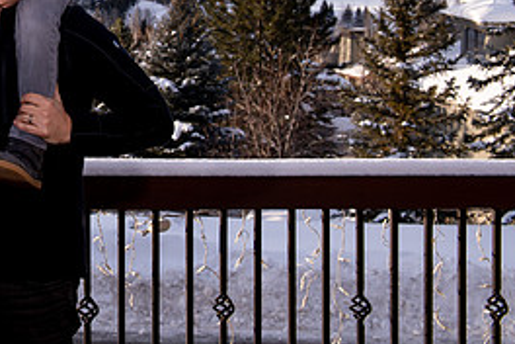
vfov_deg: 14.6
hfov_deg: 21.2
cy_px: -50
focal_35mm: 91
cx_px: -65
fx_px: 1302
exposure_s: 1/250
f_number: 8
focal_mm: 36
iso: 100
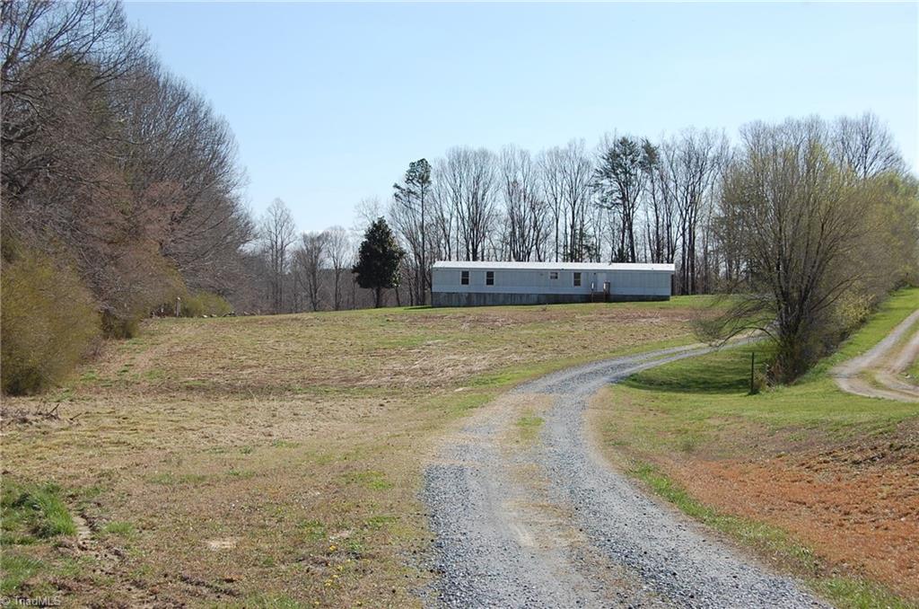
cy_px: 304
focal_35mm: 57
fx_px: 1452
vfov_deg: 23.7
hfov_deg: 35.1
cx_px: 460
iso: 200
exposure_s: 1/400
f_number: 10
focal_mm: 38
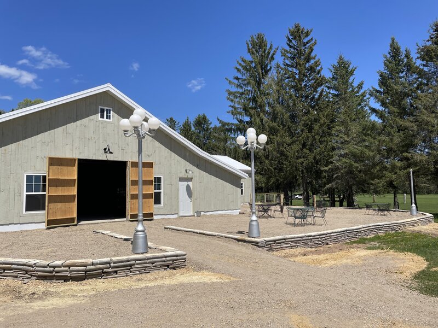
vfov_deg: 53.1
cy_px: 164
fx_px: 329
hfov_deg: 67.3
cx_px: 219
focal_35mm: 26
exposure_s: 1/4831
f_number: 1.6
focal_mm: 4.2
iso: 32
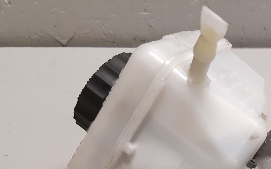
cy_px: 188
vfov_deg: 19.7
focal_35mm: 63
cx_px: 238
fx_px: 465
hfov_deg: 31.1
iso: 200
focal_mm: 3.93
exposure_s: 1/50
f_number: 1.7
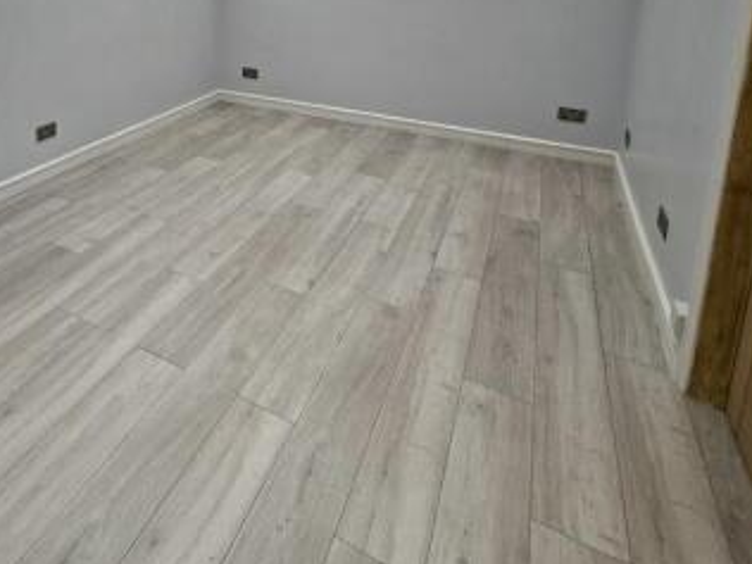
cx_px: 187
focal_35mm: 24
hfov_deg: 67.0
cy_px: 49
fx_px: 521
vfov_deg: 50.0
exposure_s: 1/50
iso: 80
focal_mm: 1.74
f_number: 2.2
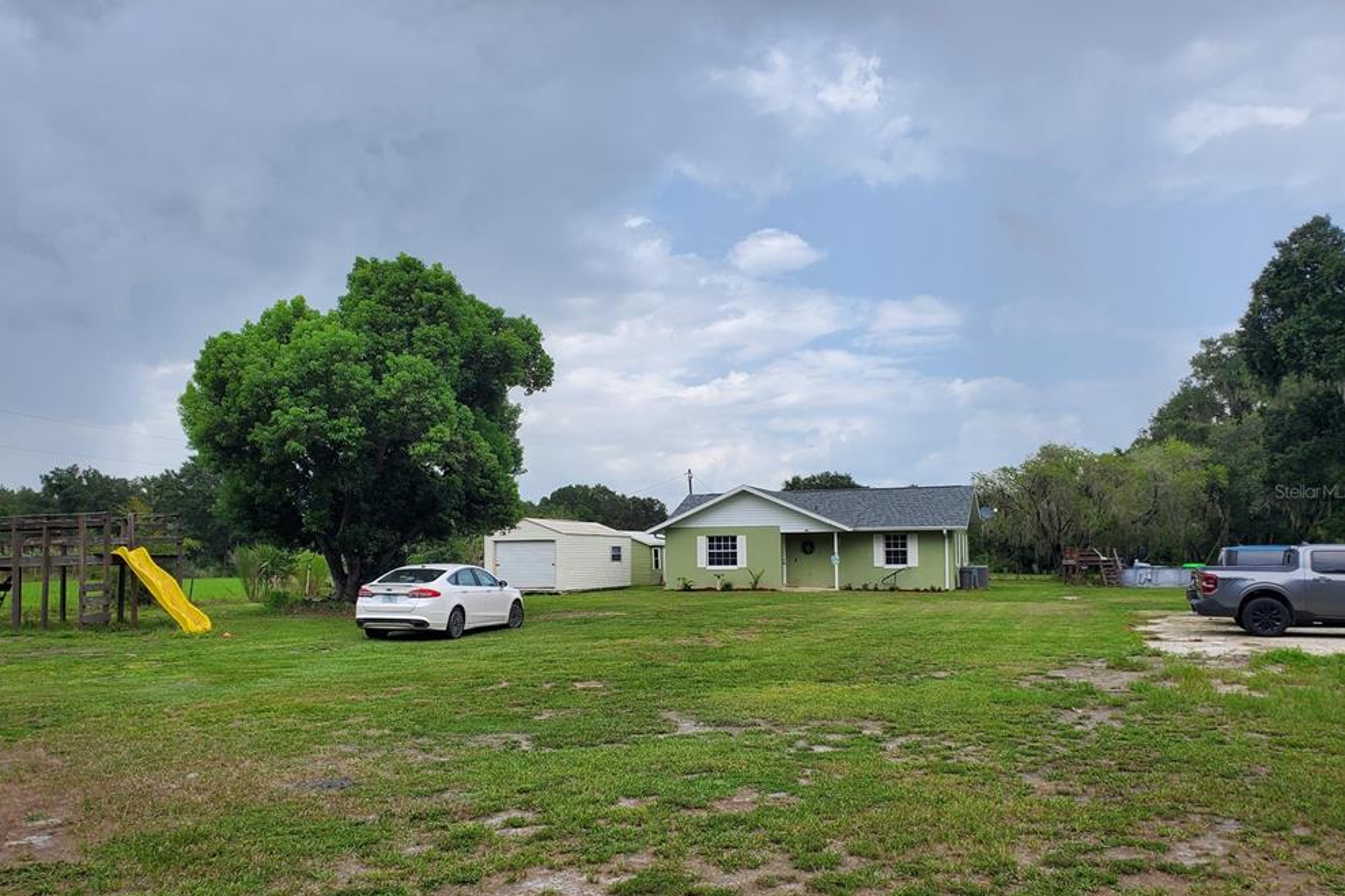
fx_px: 1046
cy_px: 491
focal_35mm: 28
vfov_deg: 46.3
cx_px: 661
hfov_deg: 65.5
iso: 50
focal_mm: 4.3
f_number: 2.4
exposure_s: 1/914
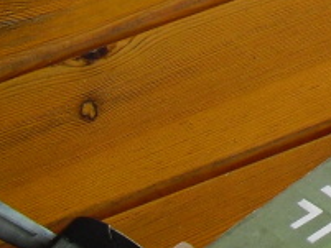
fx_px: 1368
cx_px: 642
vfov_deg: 10.1
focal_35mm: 143
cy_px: -110
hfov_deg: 12.3
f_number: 3.1
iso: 200
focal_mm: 6.3
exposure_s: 1/125
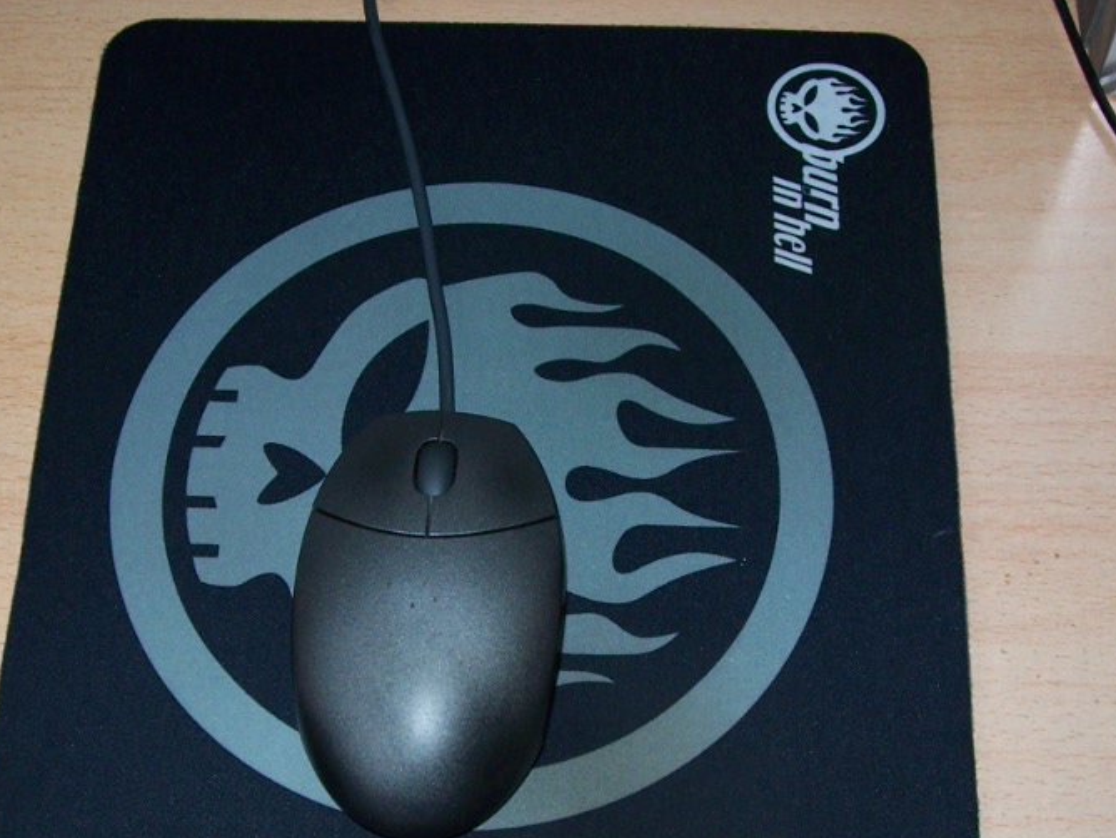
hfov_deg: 31.7
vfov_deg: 24.0
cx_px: 500
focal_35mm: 61
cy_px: 534
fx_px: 1967
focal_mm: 5.6
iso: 80
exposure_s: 1/60
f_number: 2.7
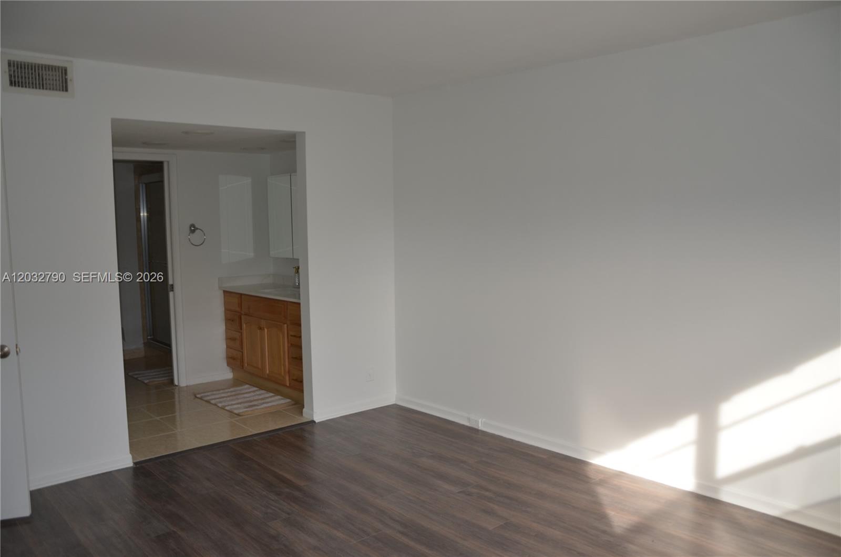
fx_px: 629
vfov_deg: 47.7
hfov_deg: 67.5
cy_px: 278
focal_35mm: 27
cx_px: 420
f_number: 3.5
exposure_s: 1/160
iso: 200
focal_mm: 18
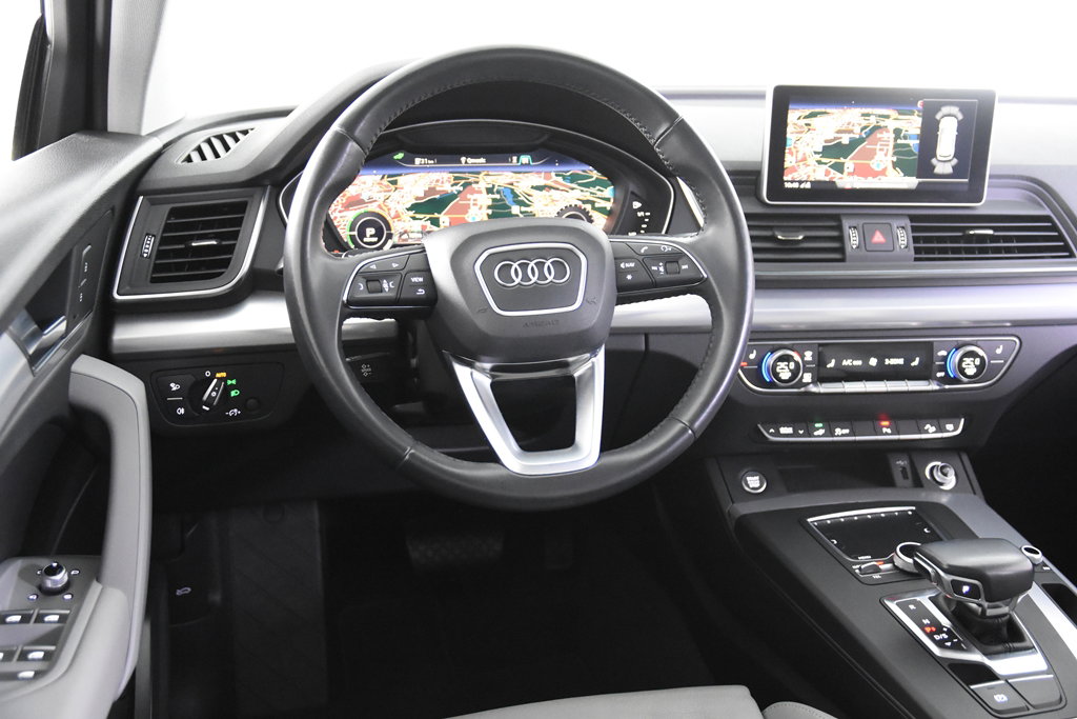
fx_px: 1167
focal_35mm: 39
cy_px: 360
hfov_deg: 49.5
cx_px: 538
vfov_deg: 34.2
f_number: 3.2
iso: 6400
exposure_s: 1/40
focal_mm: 26
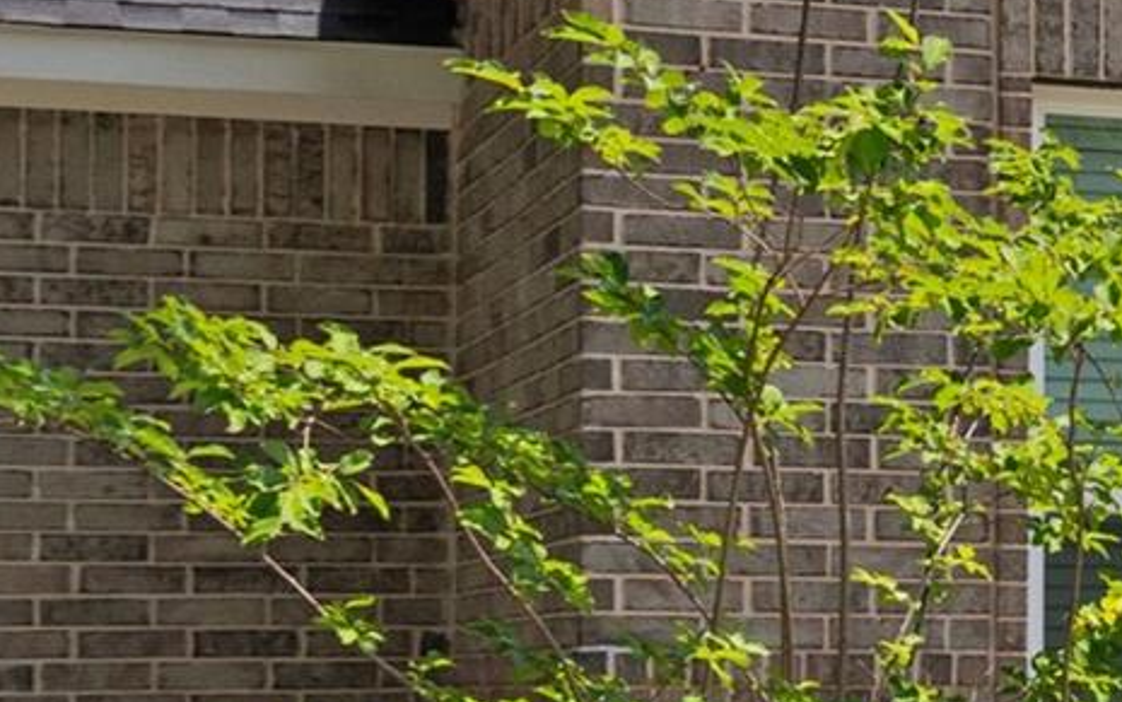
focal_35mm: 139
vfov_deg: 9.4
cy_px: 684
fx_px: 4252
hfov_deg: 13.6
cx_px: 1981
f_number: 7.1
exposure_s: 1/250
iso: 800
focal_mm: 31
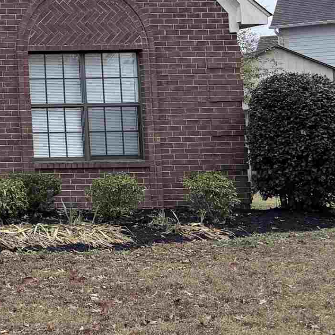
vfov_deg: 18.7
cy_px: 65
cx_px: -294
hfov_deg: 15.7
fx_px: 1007
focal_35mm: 92
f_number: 1.78
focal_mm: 6.76
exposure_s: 1/2525
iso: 100
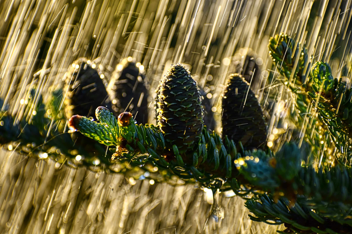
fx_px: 3226
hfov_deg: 6.2
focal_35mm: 330
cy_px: 117
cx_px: 176
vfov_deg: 4.2
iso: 100
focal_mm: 220
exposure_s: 1/160
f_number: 8
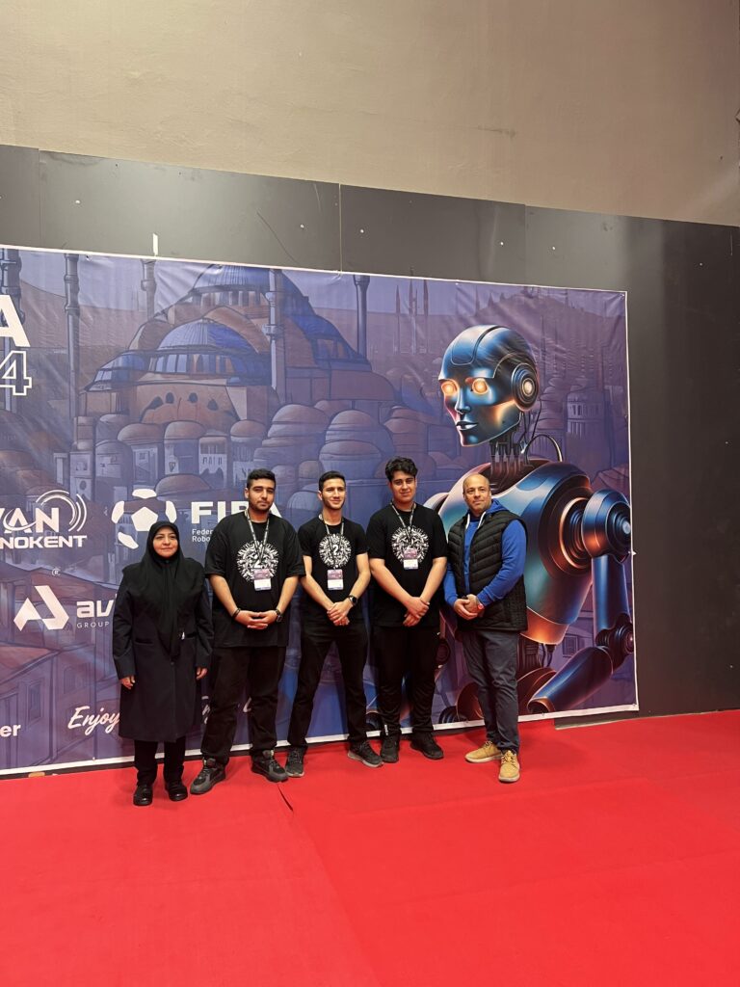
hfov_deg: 53.1
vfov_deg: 67.3
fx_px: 741
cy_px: 494
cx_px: 370
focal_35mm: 26
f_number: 1.5
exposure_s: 1/50
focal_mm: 5.7
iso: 320
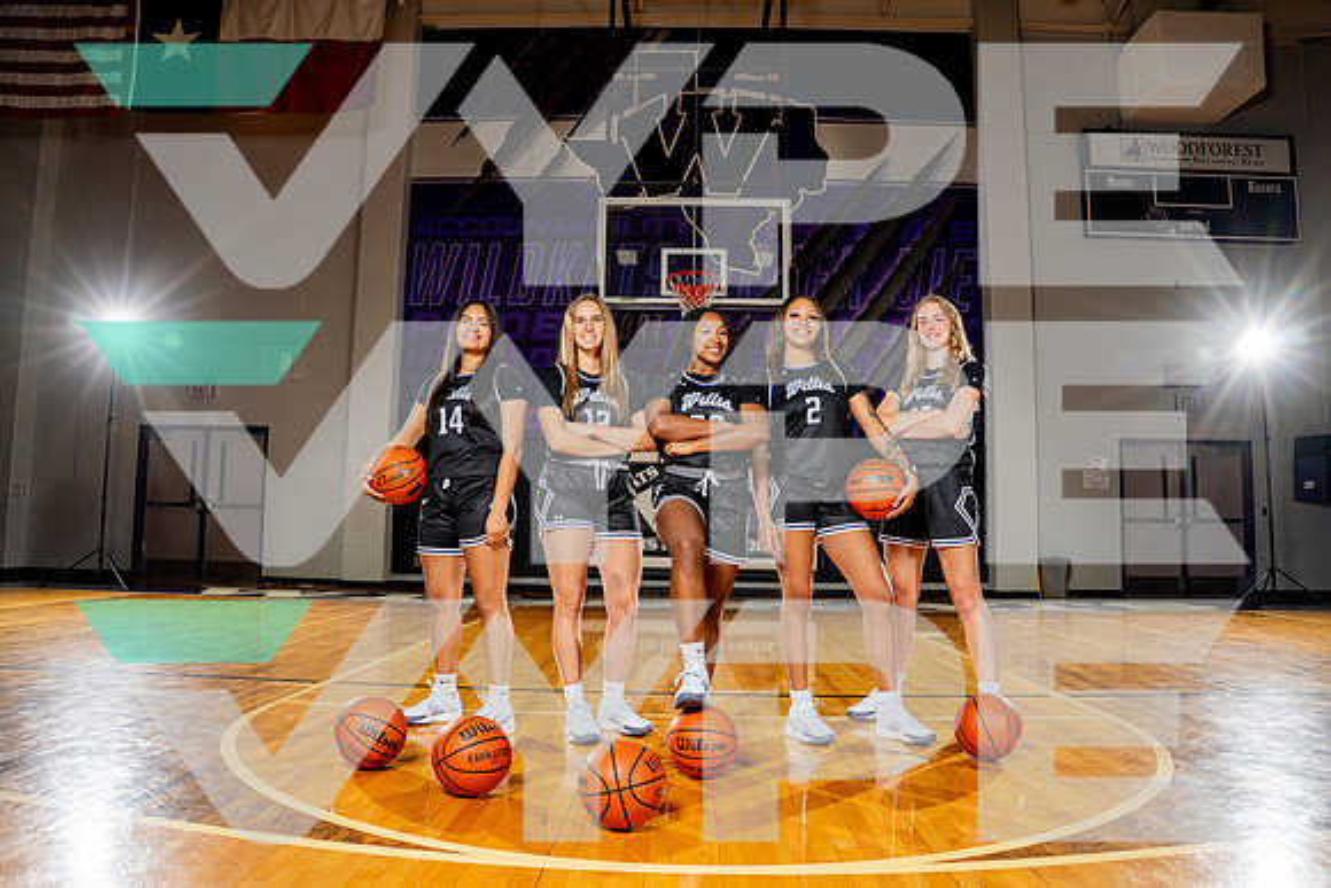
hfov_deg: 71.5
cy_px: 444
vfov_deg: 51.3
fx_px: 924
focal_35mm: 25
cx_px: 666
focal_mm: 25
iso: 320
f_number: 8
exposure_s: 1/250
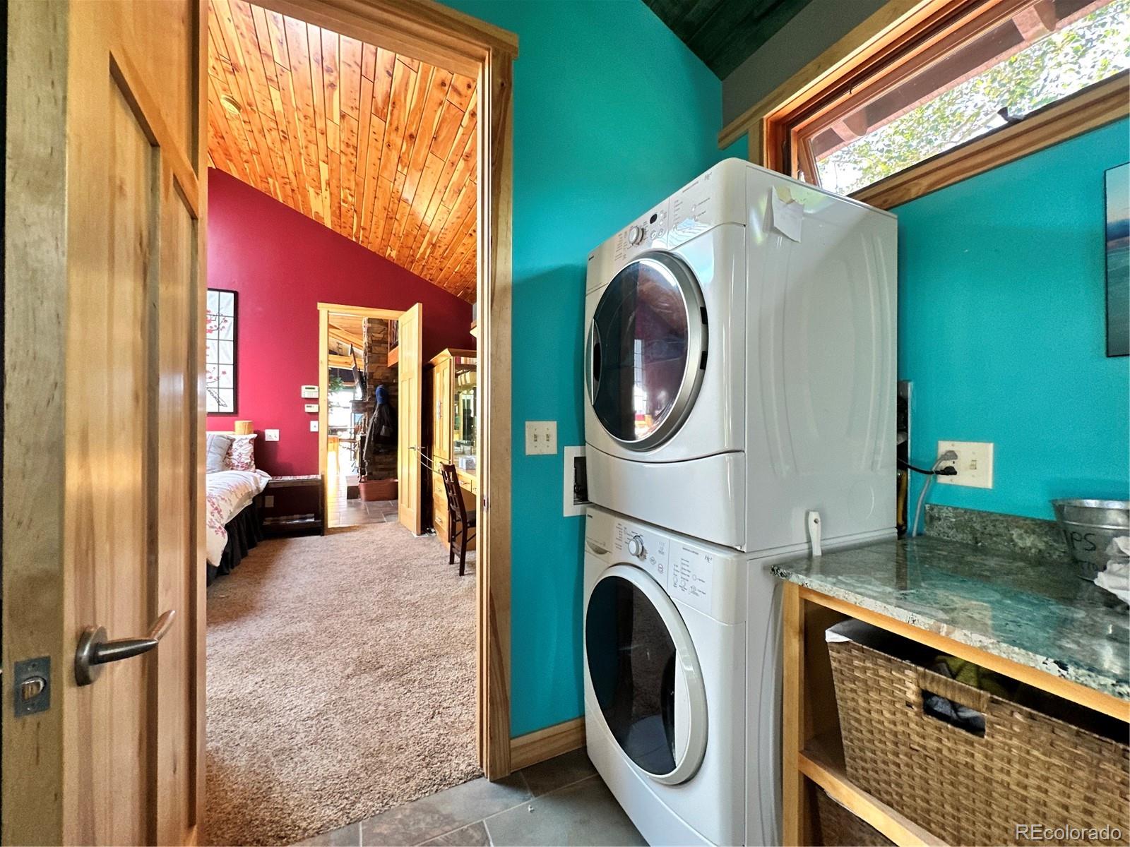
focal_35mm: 14
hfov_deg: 102.1
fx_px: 457
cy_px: 424
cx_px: 565
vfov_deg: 85.7
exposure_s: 1/60
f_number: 2.2
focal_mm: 2.22
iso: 250
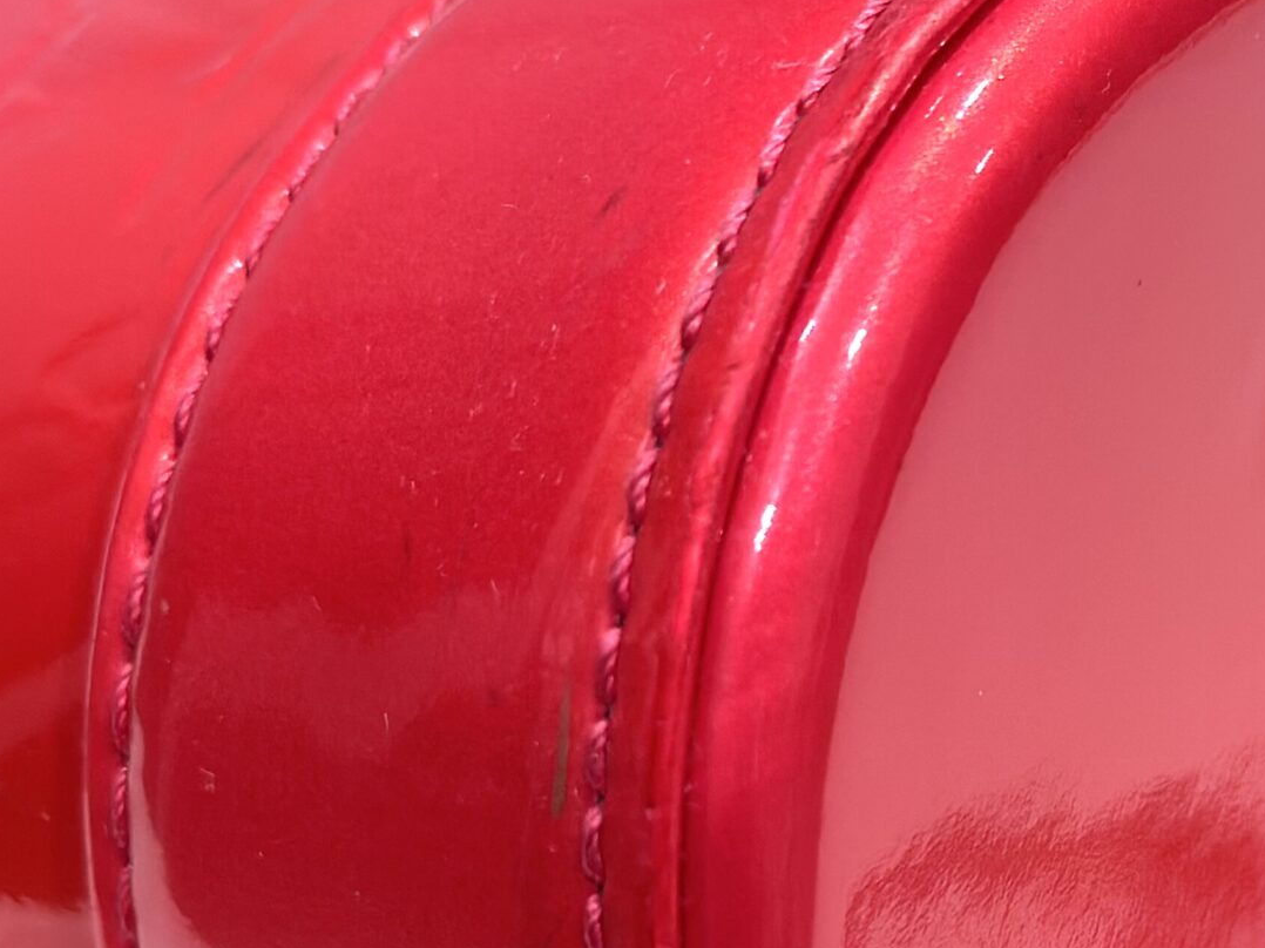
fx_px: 4165
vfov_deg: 12.9
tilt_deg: -42.5
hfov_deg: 17.2
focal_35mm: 114
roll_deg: -13.1
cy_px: 764
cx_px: 970
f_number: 1.78
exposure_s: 1/60
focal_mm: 6.86
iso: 200
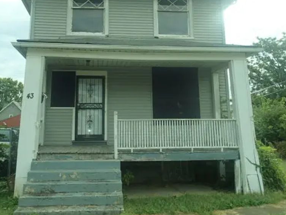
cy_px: 81
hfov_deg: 53.7
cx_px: 119
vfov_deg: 41.5
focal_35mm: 34
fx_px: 281
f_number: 2.8
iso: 100
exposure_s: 1/320
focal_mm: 4.5
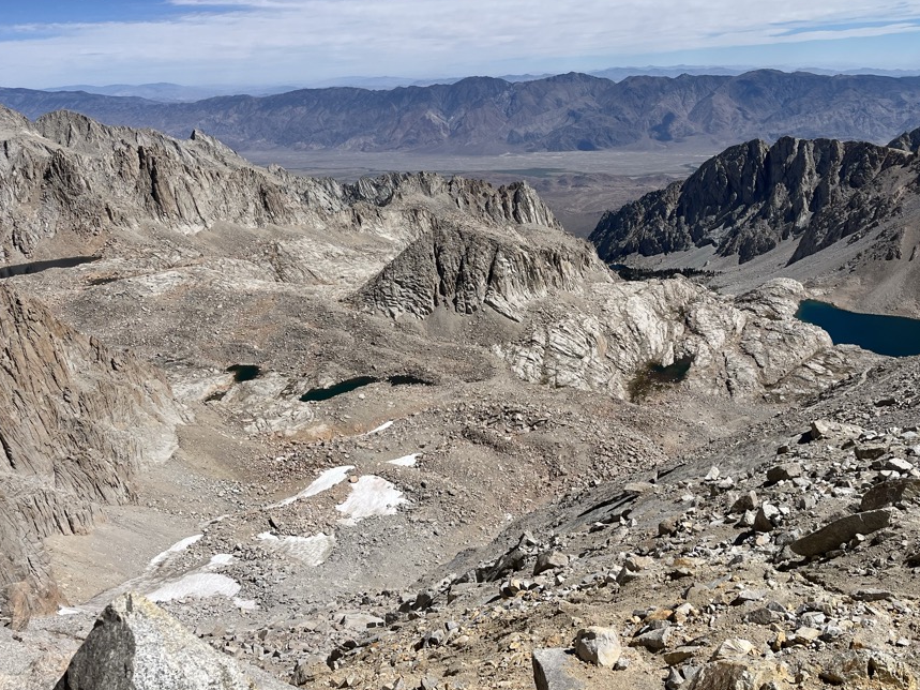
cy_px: 328
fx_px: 824
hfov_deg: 58.2
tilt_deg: -18.3
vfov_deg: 45.4
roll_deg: +3.6
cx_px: 507
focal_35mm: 31
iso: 50
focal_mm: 5.1
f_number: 1.6
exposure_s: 1/7353
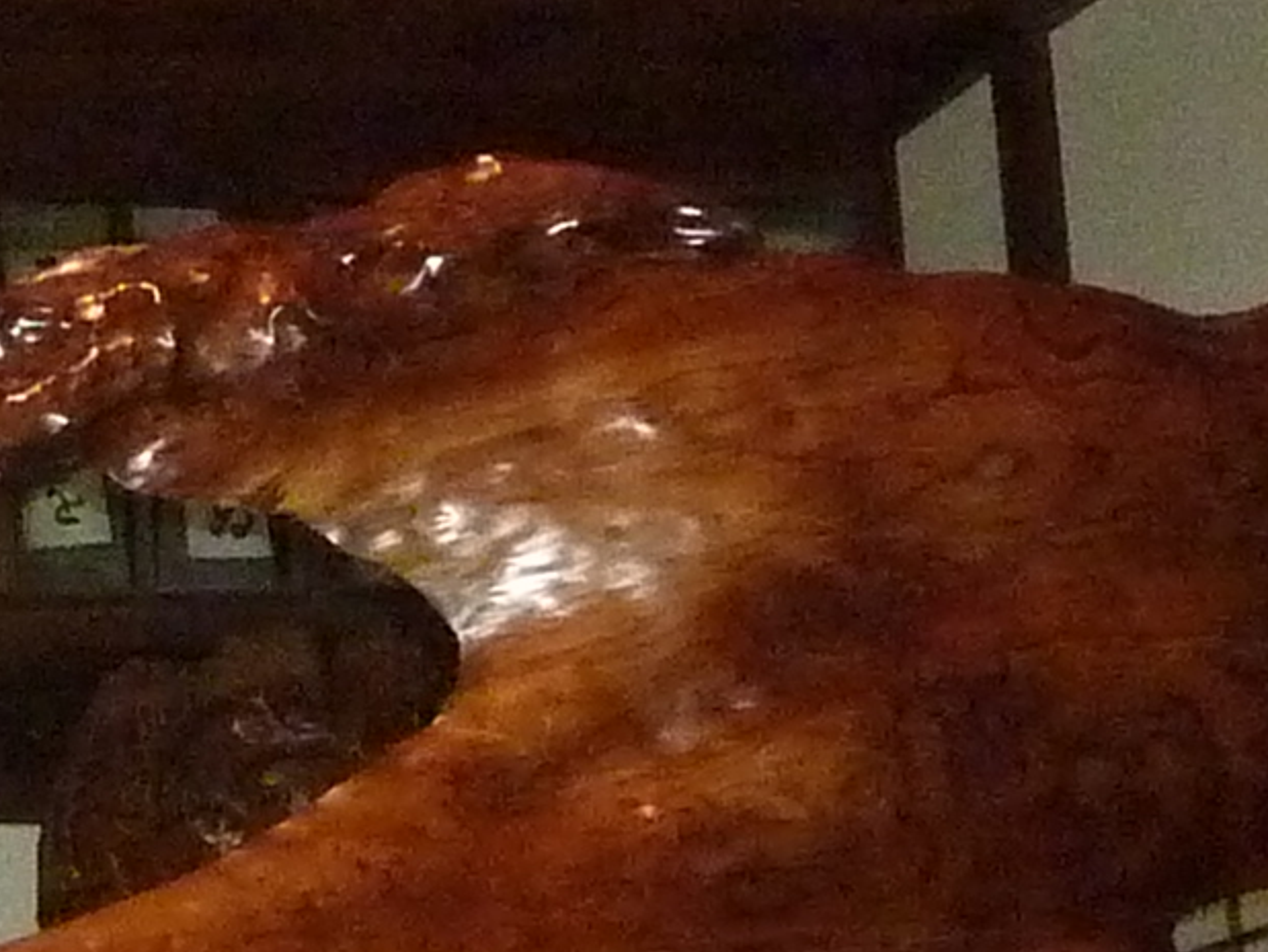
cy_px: 435
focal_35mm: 169
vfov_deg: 8.8
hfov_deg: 11.3
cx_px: -503
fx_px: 6193
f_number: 3.4
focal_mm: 4.7
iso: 640
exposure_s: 1/30
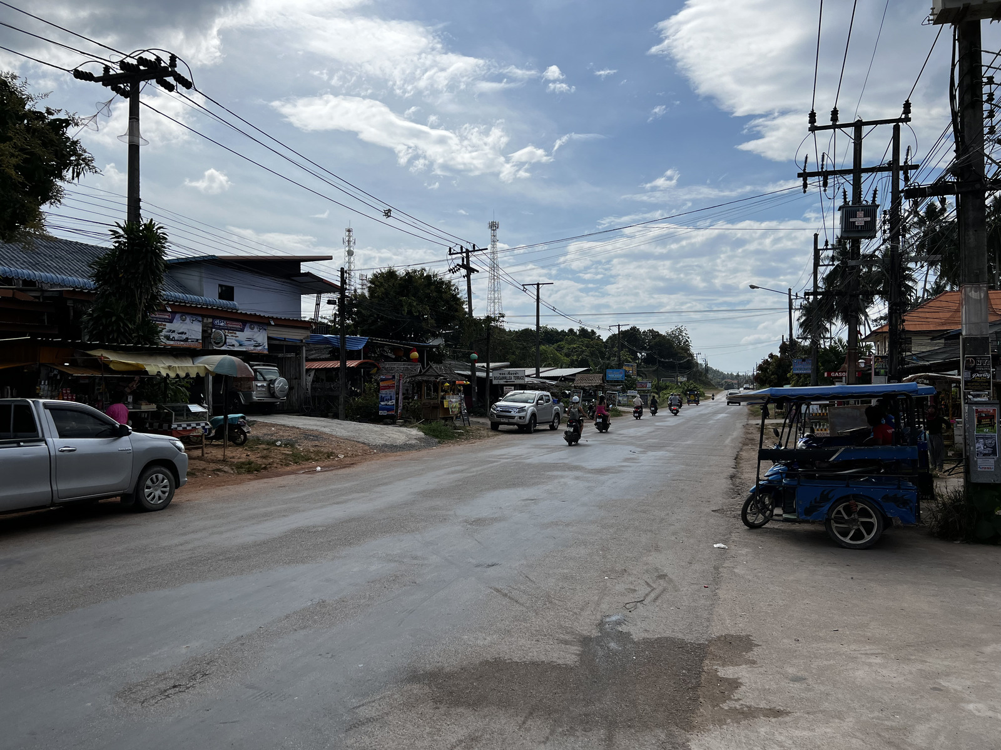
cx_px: 500
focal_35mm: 26
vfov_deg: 53.1
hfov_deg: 67.3
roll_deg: +0.5
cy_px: 375
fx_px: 752
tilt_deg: +1.0
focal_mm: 5.7
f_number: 1.5
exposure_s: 1/11364
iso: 50
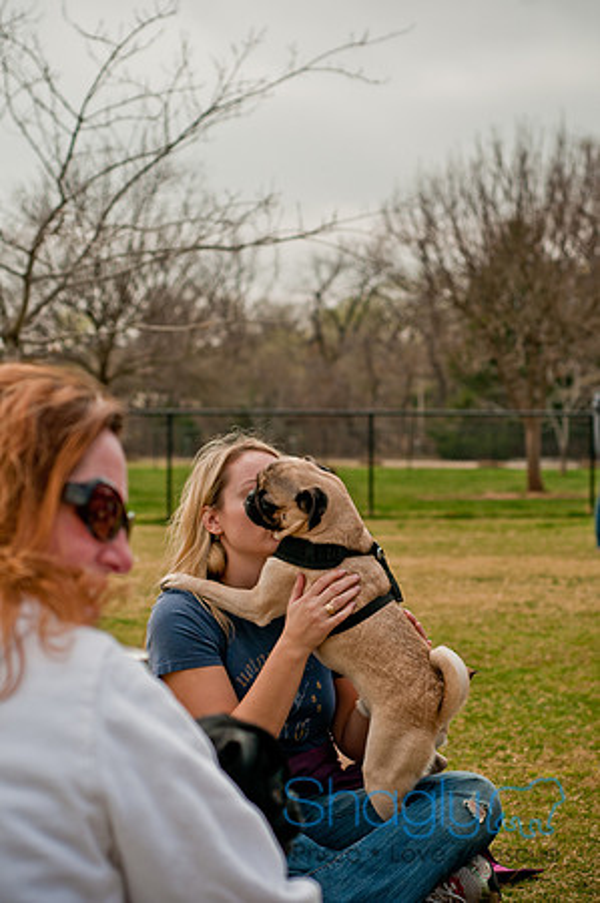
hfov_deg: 18.1
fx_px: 1879
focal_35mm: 75
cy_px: 452
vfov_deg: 27.0
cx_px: 300
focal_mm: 50
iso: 200
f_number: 3.2
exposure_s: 1/3200
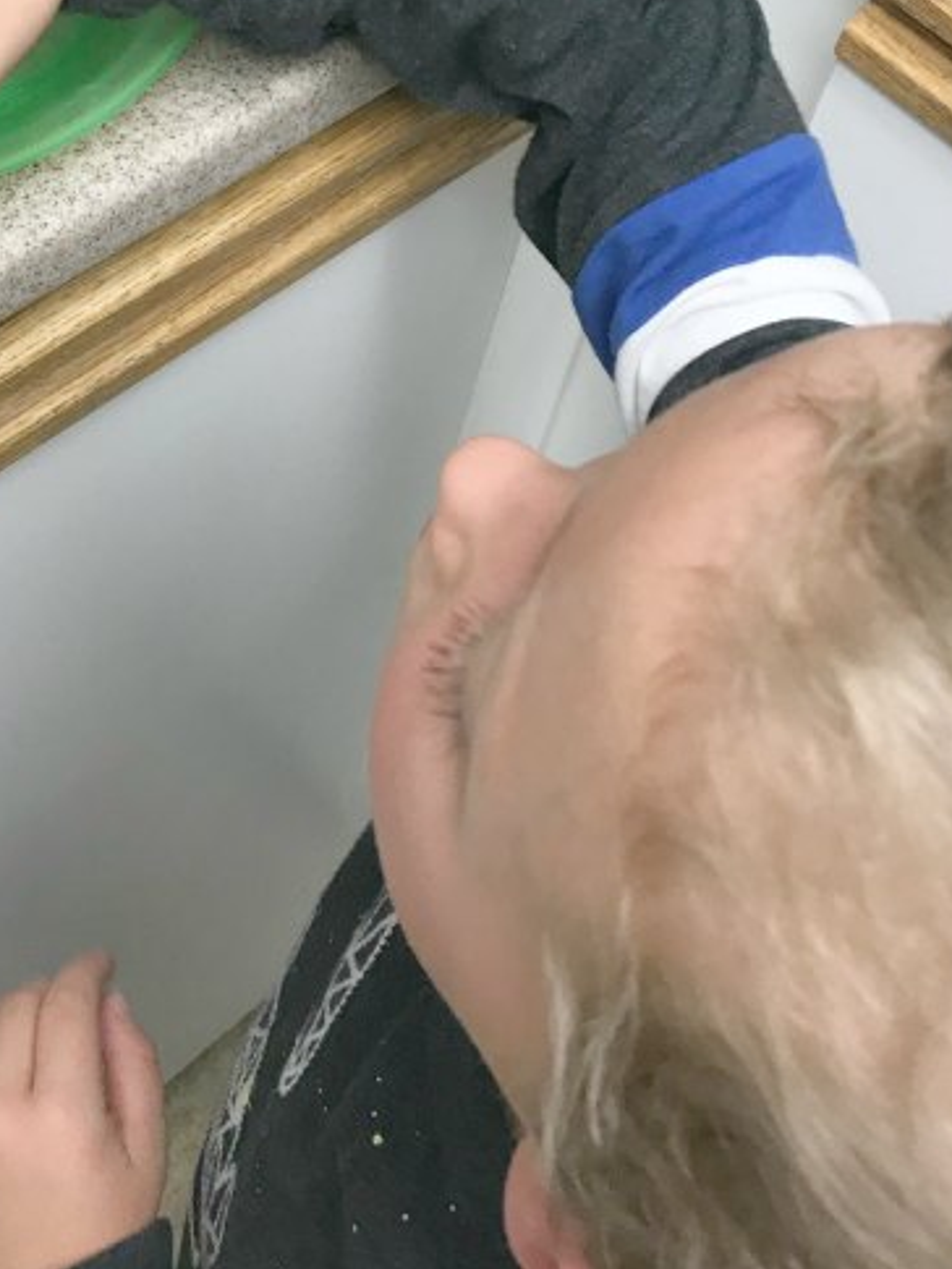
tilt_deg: -48.1
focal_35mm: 54
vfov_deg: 34.1
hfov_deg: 26.9
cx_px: 350
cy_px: 196
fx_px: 1979
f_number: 1.8
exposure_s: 1/30
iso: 25
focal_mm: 3.99
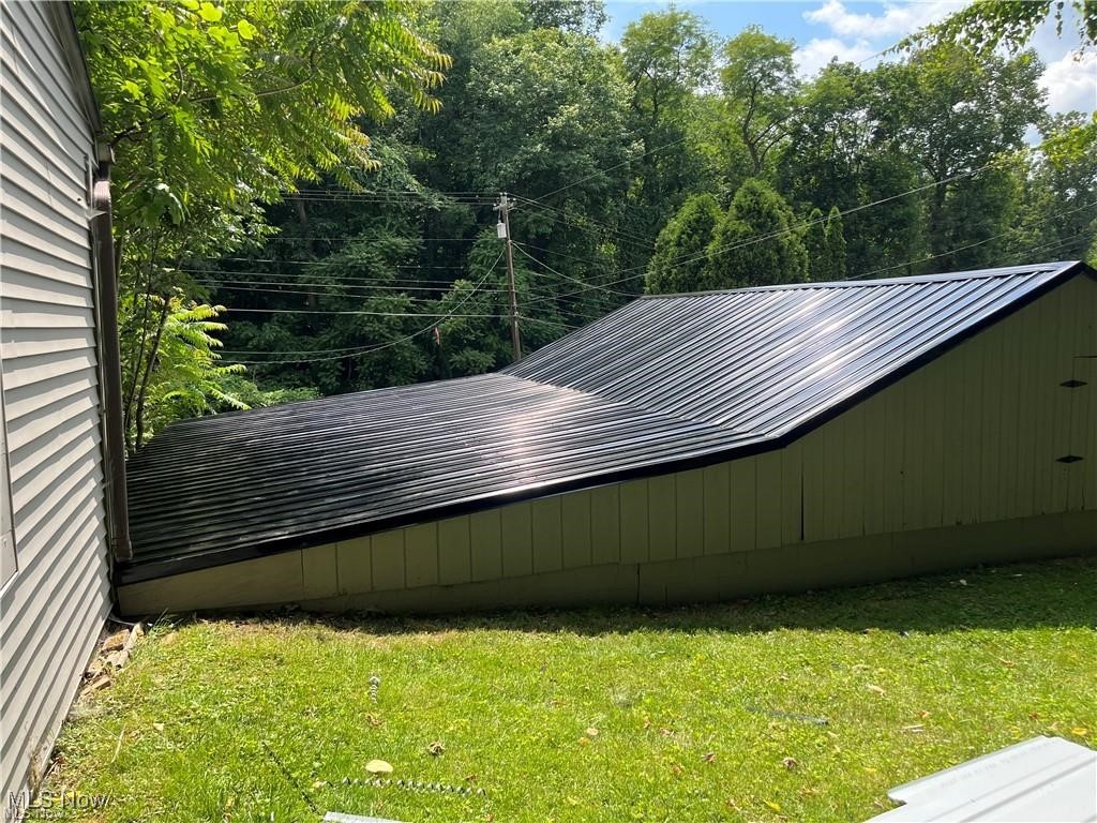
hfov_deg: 67.3
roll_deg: +1.2
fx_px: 824
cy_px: 412
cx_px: 548
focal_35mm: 26
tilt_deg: -4.5
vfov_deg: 53.1
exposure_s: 1/1389
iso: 50
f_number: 1.6
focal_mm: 5.1
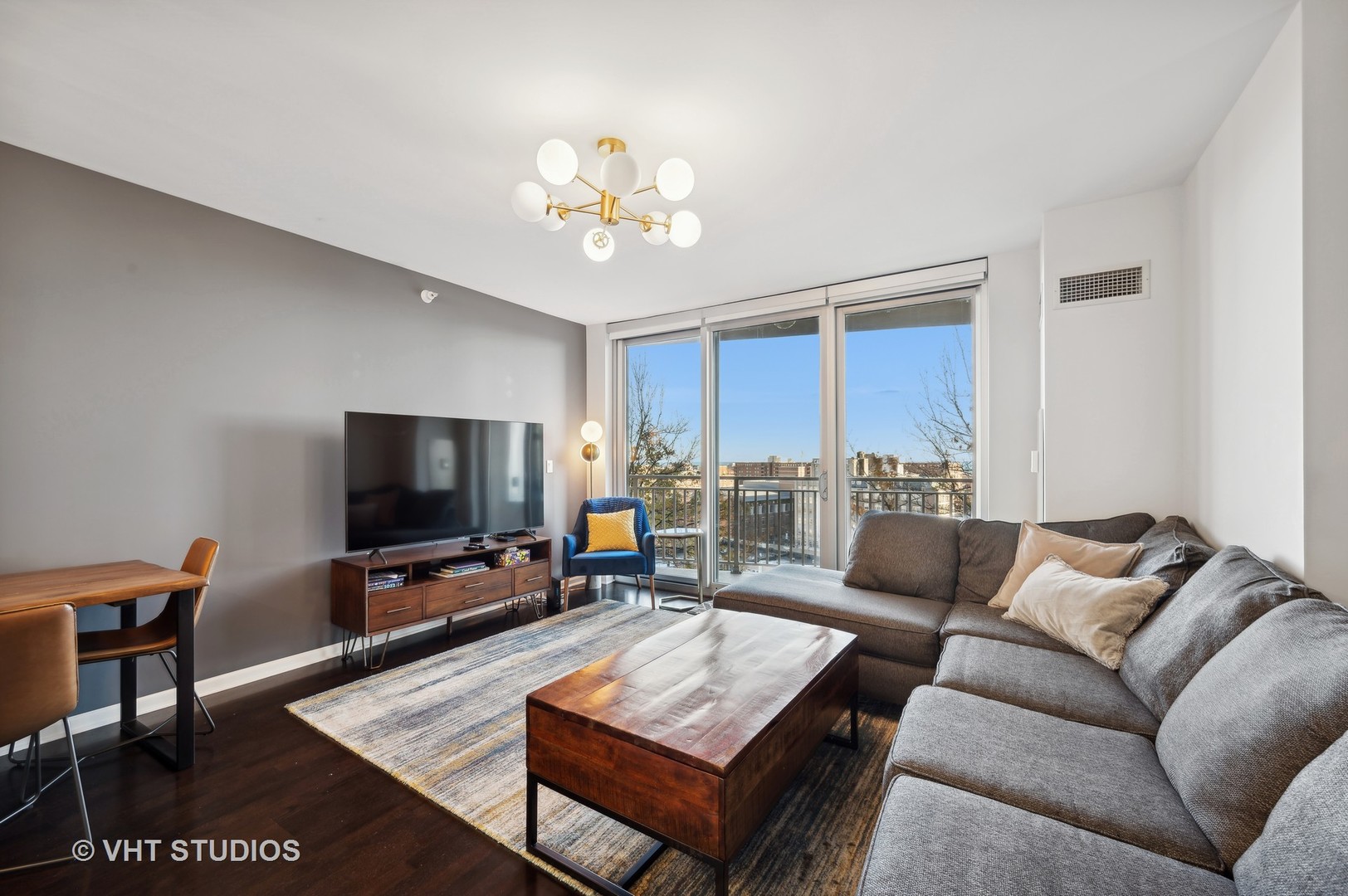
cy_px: 448
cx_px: 674
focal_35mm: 14
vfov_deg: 81.1
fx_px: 524
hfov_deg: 104.3
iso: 100
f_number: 10
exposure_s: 1/2.5
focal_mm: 14
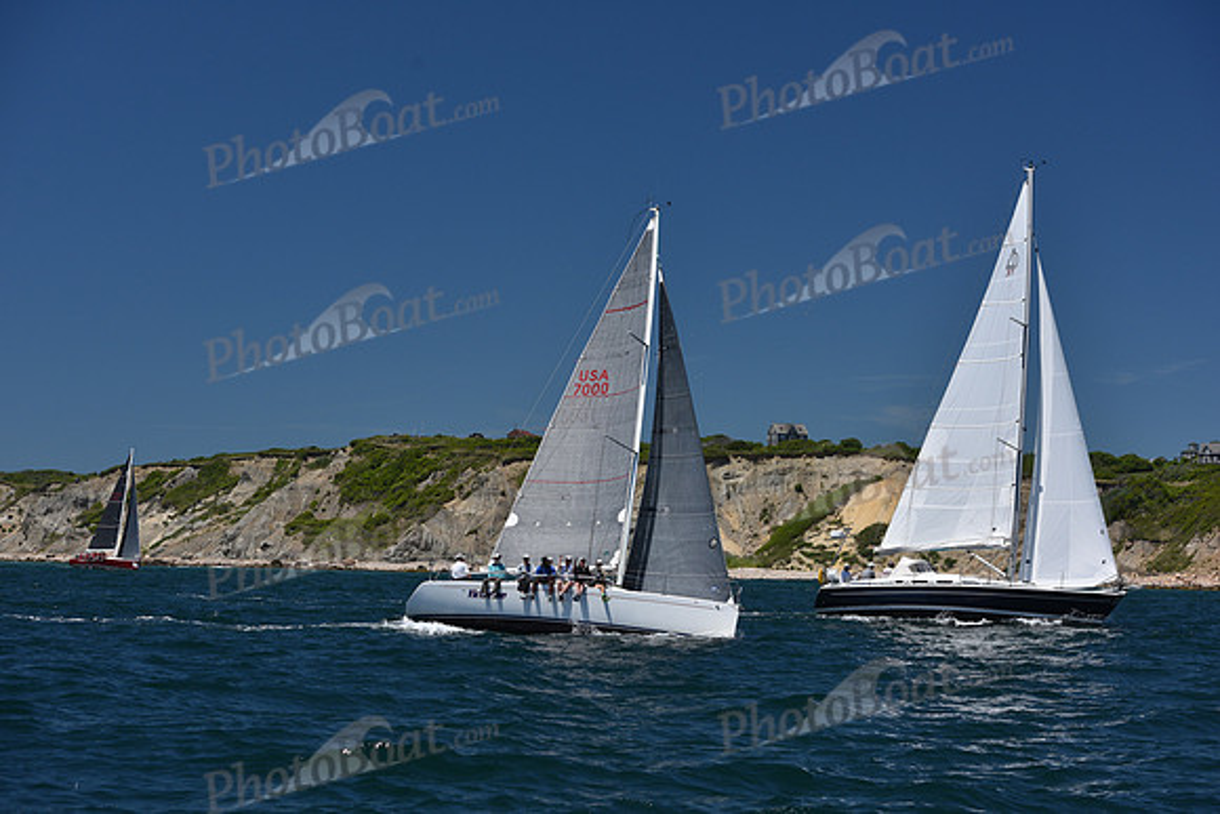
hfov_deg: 28.8
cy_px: 407
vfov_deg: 19.5
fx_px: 2373
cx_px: 610
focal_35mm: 70
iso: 250
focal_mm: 70
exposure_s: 1/800
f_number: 7.1
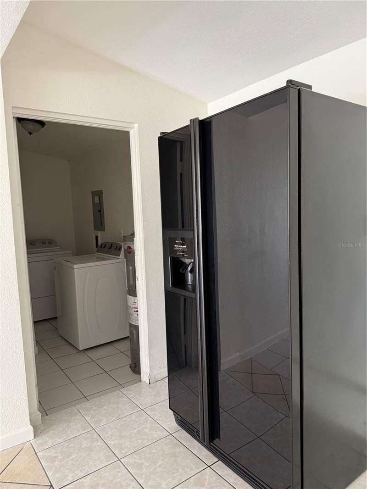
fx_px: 339
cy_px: 244
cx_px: 184
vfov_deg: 71.6
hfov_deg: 56.8
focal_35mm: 24
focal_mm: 6.76
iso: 200
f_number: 1.78
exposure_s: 1/95
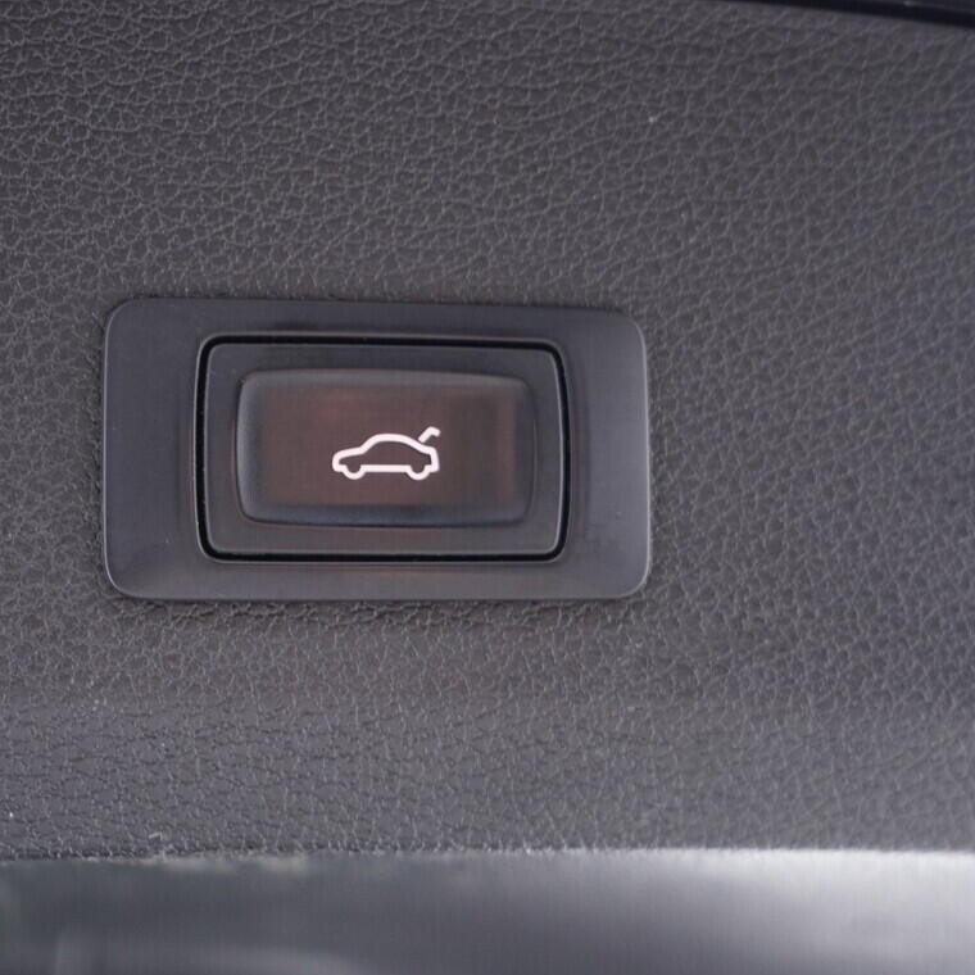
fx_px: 1848
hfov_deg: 29.0
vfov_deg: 29.5
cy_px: 430
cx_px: 216
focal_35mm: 58
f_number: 2.8
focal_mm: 24
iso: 640
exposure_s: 1/40
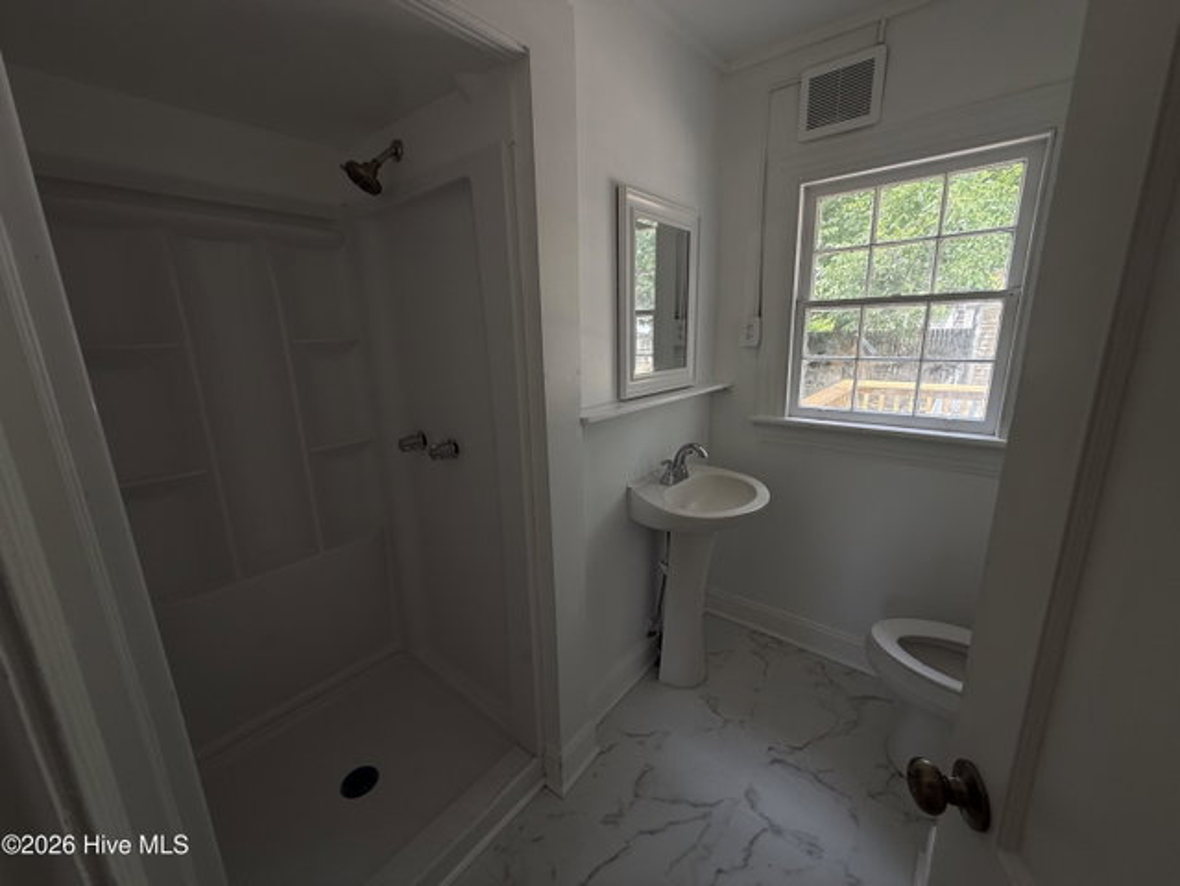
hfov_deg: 102.0
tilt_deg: -13.6
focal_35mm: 14
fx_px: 478
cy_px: 443
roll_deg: +2.3
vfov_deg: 85.7
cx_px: 590
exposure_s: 1/99
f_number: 2.2
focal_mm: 2.22
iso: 50
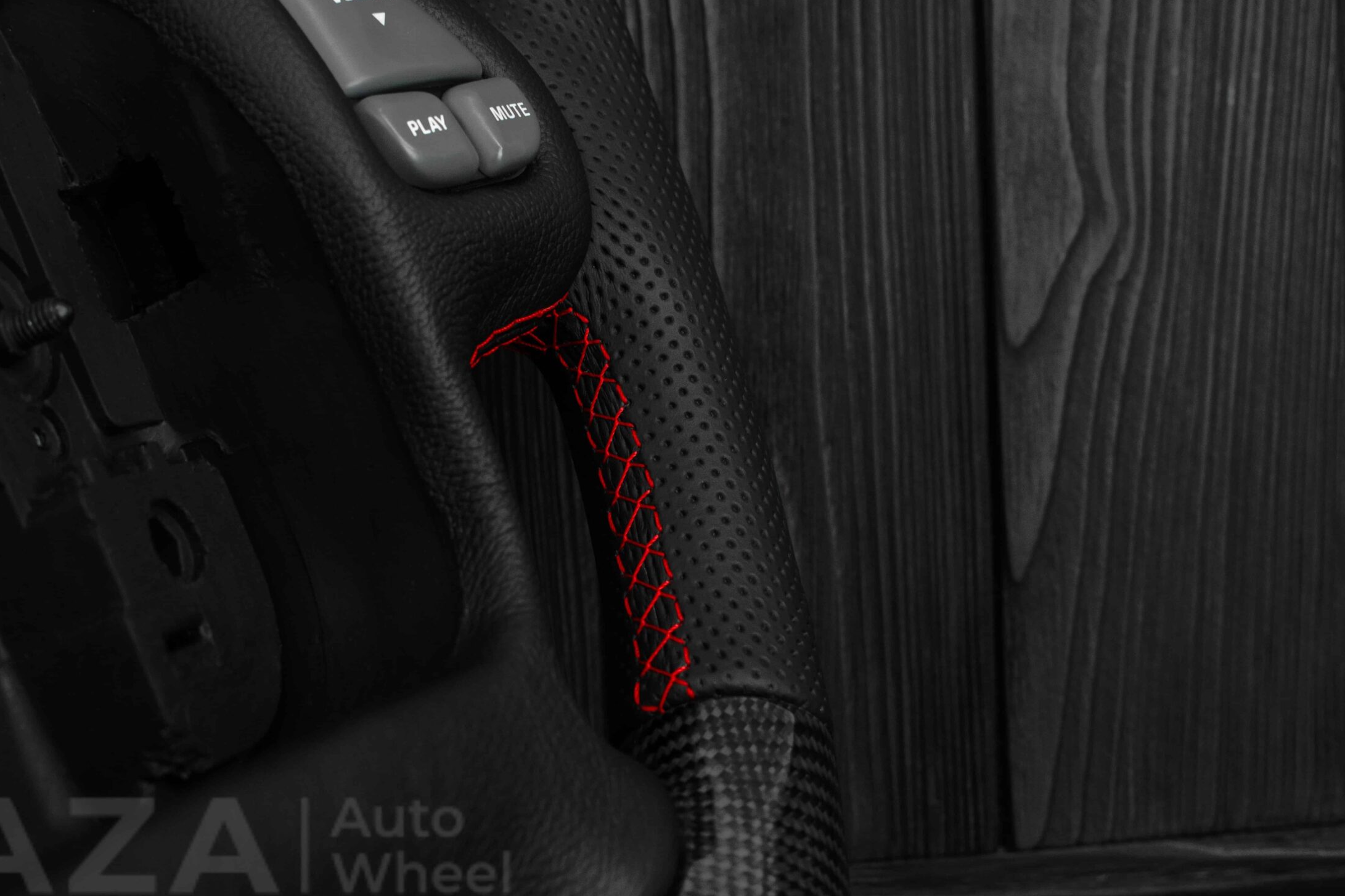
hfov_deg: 32.6
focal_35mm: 62
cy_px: 498
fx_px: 2301
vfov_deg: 22.0
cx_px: 639
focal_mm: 35
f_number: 6.3
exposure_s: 1/125
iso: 500
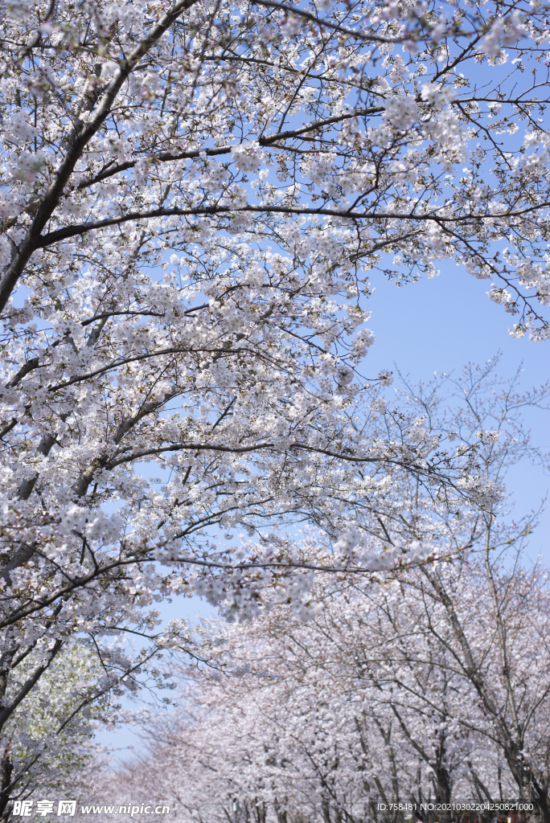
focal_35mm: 50
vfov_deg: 39.6
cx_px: 275
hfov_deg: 27.0
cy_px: 412
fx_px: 1144
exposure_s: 1/1250
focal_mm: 50
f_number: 4
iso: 100
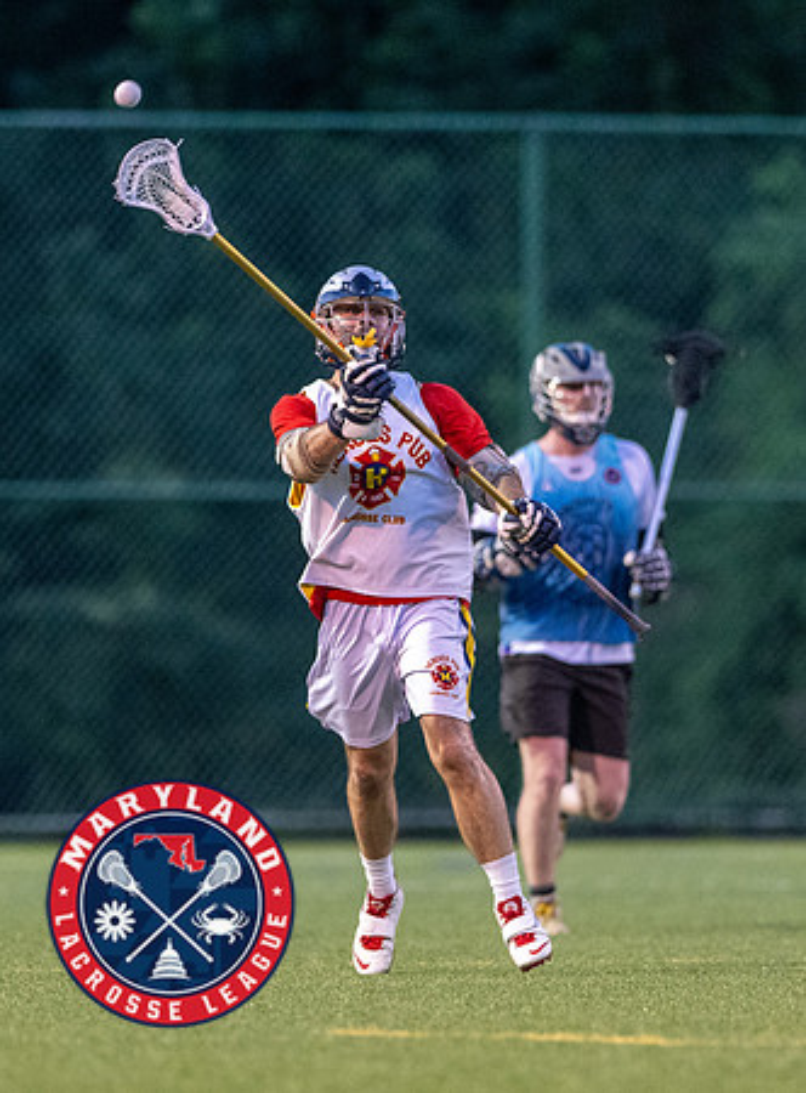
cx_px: 367
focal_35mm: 597
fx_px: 18730
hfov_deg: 2.5
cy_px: 578
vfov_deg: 3.3
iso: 5000
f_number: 2.8
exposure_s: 1/800
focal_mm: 300
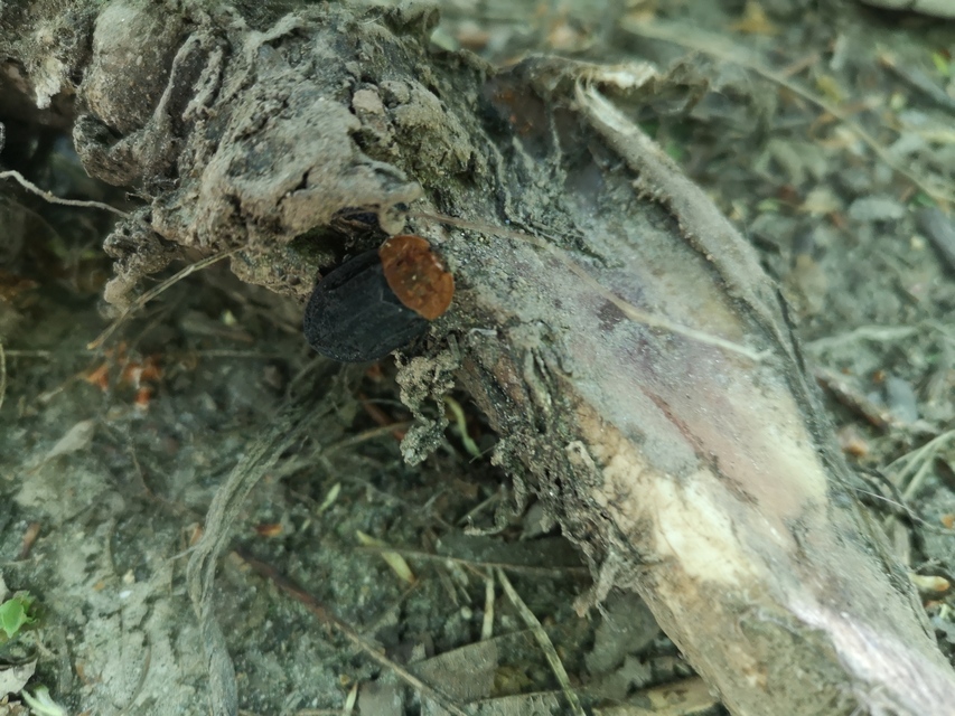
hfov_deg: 65.3
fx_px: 745
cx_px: 478
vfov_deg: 51.4
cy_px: 358
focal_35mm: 27
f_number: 1.8
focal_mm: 3.95
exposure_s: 1/25
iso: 320
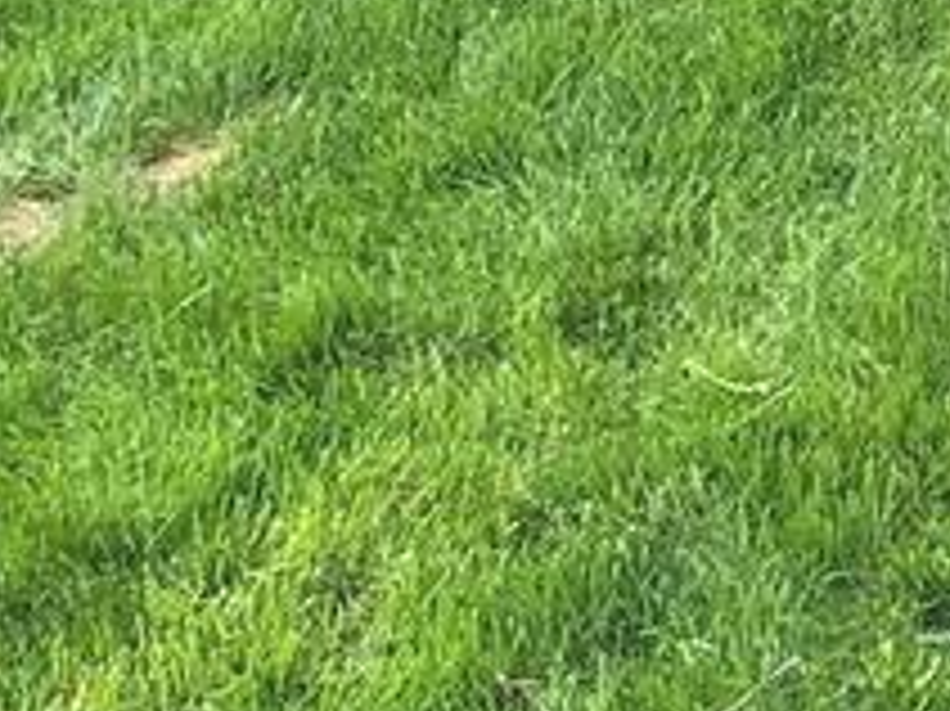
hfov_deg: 9.9
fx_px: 5239
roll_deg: +0.3
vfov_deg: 7.4
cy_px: -873
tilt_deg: -10.9
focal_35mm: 191
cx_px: 1648
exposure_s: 1/312
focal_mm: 3.99
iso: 20
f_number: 1.8
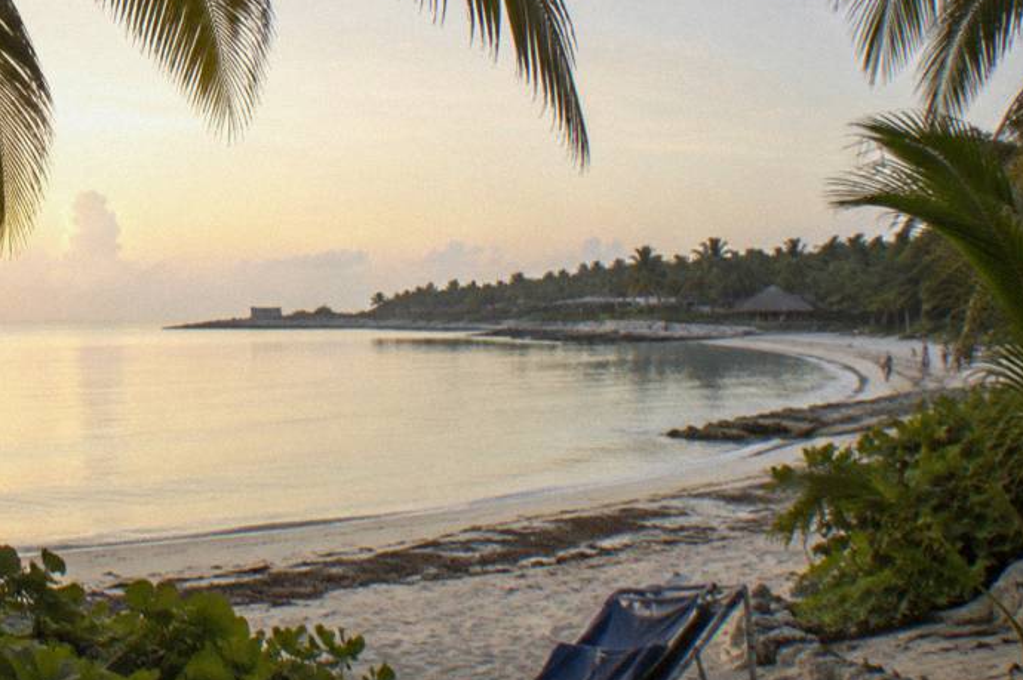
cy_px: 422
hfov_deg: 34.3
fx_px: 1647
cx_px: 359
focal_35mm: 58
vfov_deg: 23.3
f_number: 7.1
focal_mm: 40
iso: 5000
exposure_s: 1/30
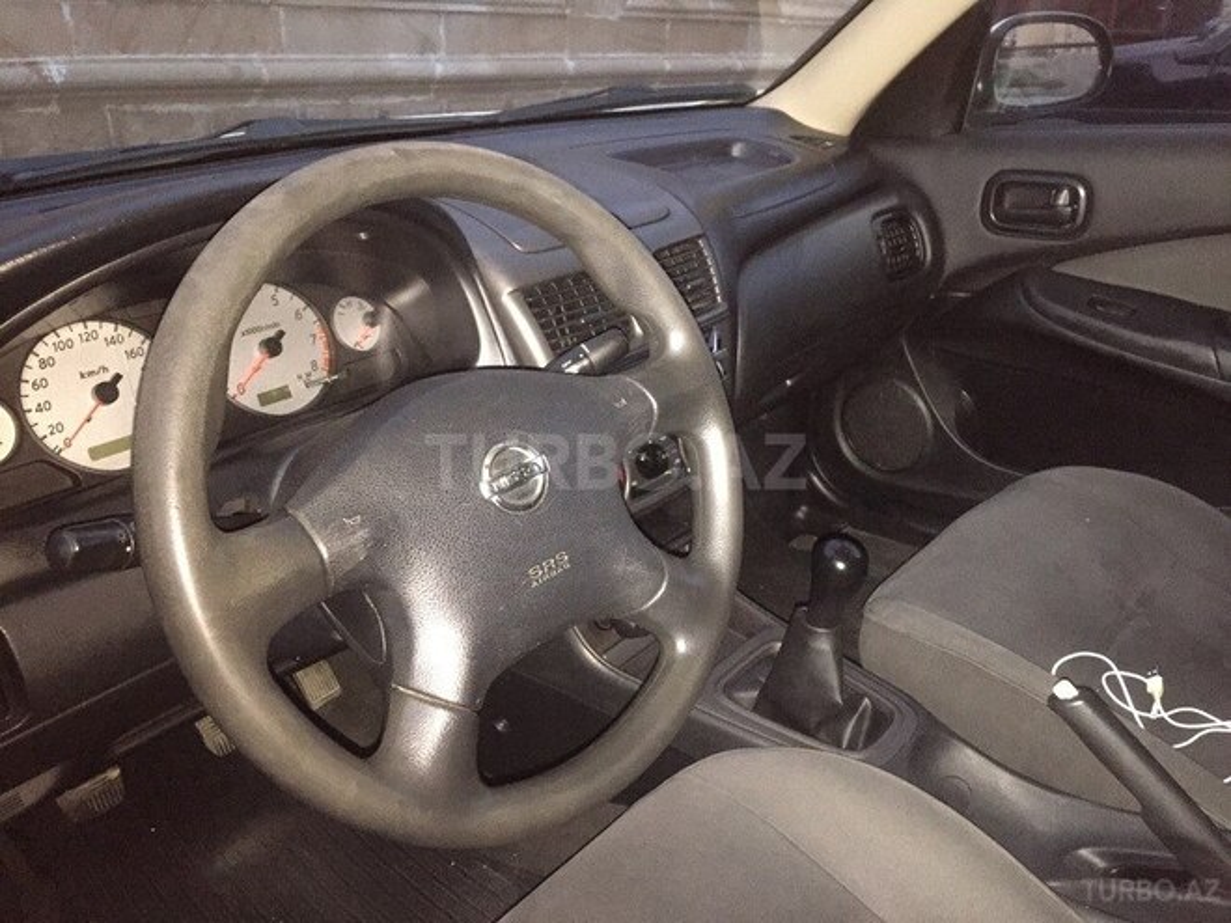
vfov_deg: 48.2
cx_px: 616
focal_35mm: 29
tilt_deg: -21.0
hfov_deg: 61.7
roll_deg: -2.6
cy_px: 462
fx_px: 1031
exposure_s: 1/17
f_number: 2.2
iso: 1250
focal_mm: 4.15
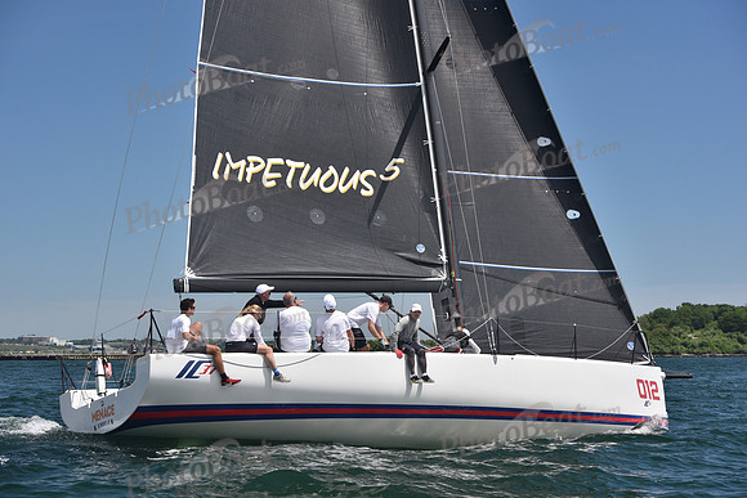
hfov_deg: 28.8
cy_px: 249
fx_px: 1453
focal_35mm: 70
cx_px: 374
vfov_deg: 19.5
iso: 320
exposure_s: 1/800
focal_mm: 70
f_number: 7.1
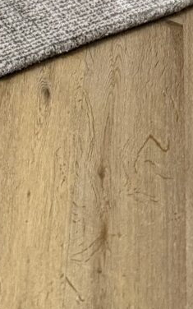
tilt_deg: -25.2
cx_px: -286
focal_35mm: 130
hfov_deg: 9.0
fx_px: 1094
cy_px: -391
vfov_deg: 12.9
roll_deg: -2.4
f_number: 1.78
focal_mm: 6.76
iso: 400
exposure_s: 1/50
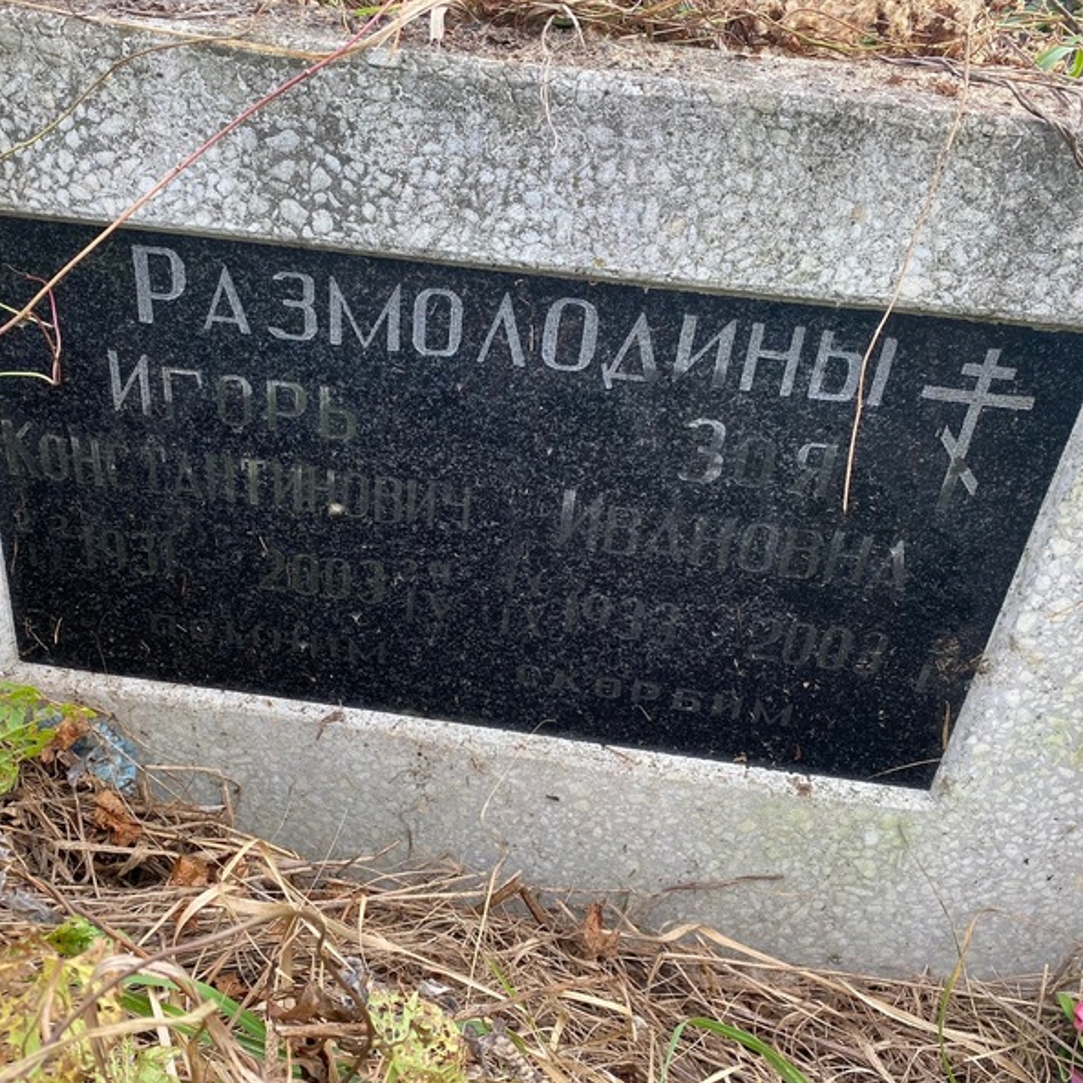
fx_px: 1097
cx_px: 433
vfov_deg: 52.5
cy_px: 541
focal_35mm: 31
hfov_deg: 52.2
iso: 32
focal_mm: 4.25
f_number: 1.8
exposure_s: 1/210
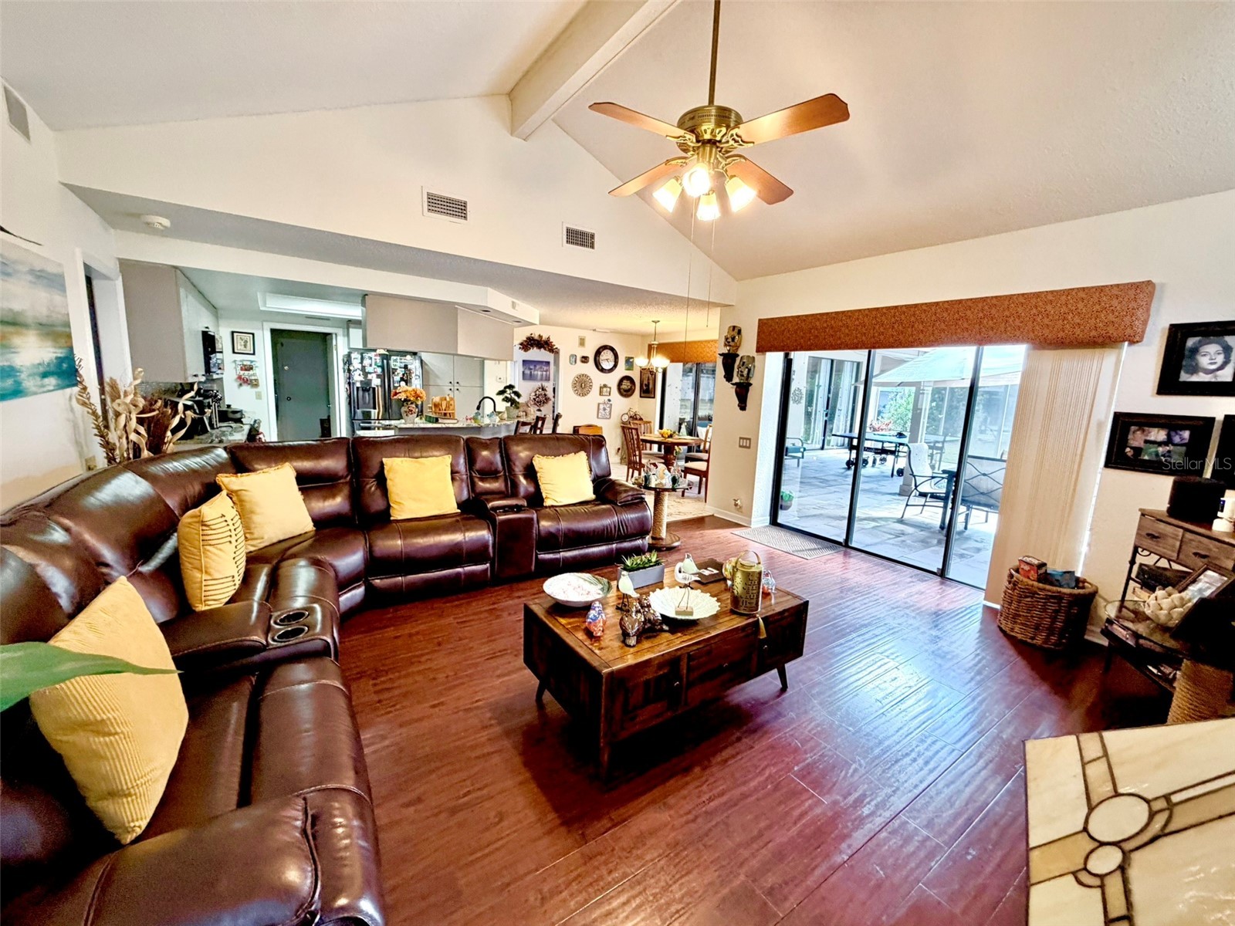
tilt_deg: -9.4
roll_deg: -2.4
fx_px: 499
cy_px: 463
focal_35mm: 14
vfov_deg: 85.7
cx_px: 618
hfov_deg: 102.1
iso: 250
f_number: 2.2
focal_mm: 2.22
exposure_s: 1/60
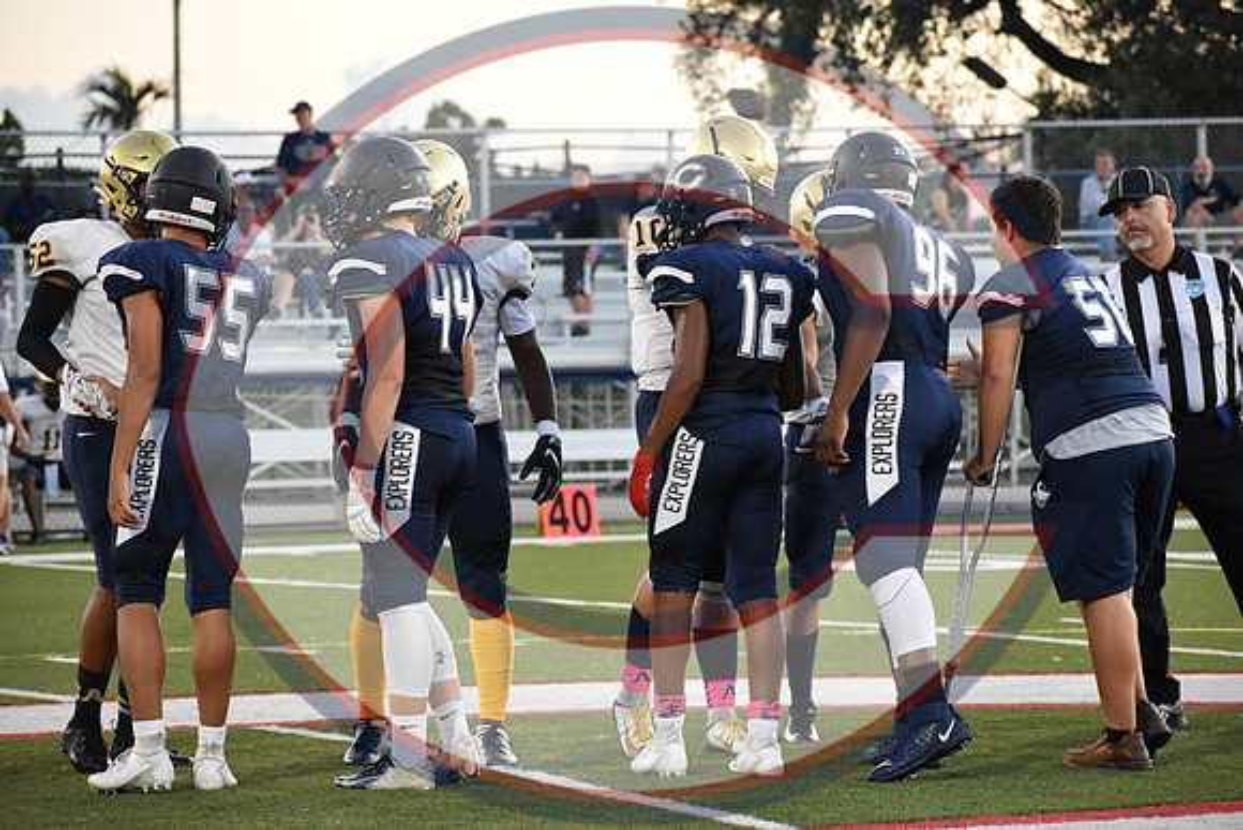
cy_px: 415
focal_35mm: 188
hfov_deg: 11.0
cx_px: 622
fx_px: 6475
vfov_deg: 7.3
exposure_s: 1/320
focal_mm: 125
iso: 3200
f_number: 4.8
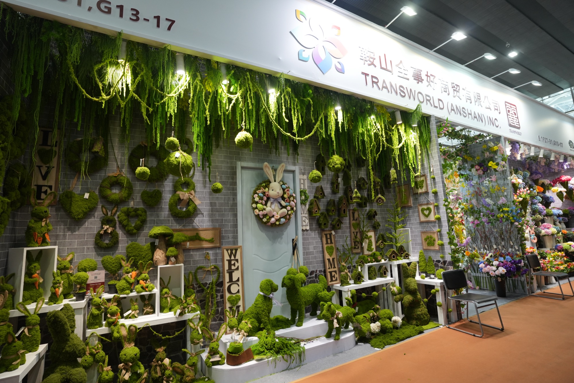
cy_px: 192
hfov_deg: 93.3
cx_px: 287
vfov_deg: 70.4
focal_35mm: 17
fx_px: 271
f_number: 3.5
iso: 1000
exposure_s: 1/160
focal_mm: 17
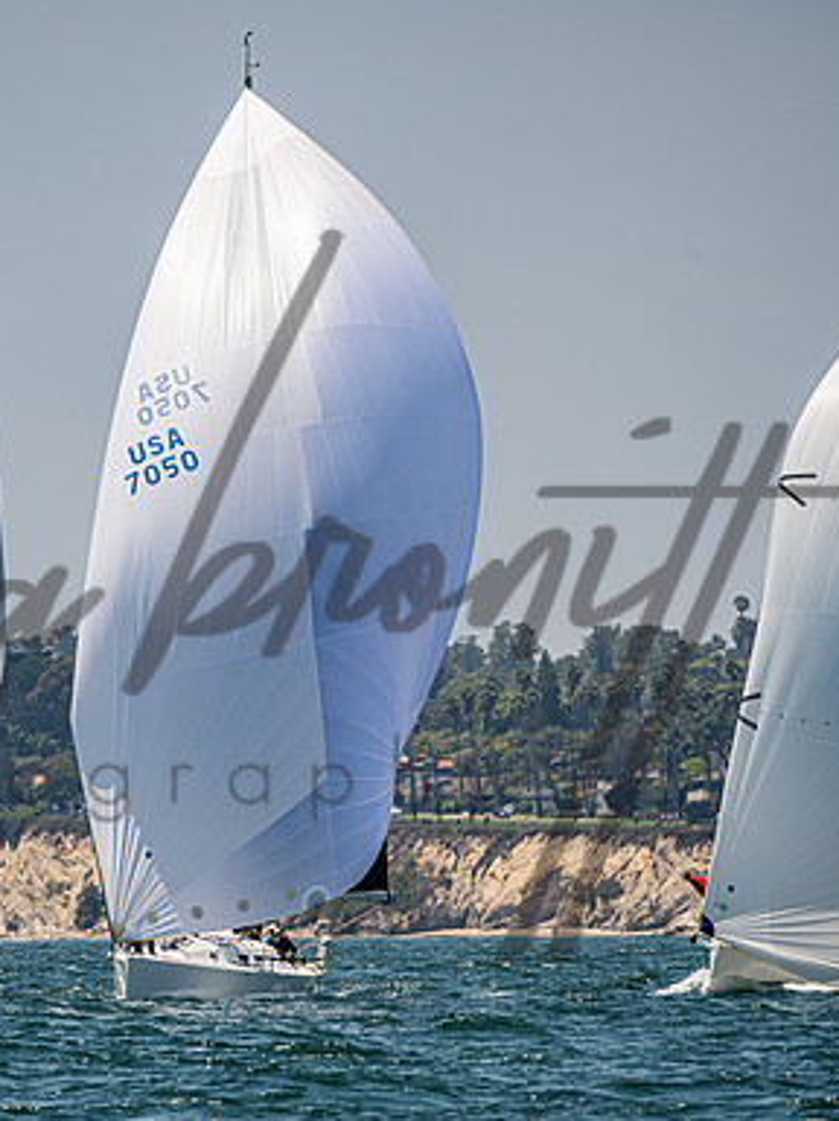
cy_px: 623
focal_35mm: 542
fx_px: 17545
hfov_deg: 2.7
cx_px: 258
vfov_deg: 3.7
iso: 500
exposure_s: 1/2000
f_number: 8
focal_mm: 330
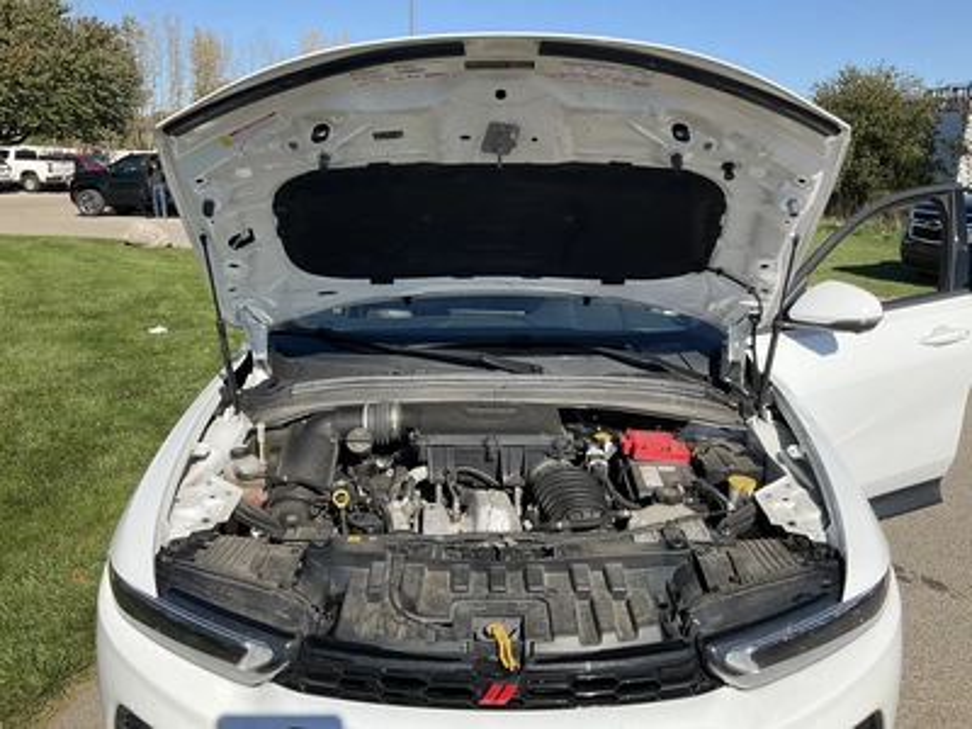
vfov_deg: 48.2
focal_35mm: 29
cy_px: 364
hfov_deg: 61.7
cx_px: 486
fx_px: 814
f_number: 1.8
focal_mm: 3
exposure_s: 1/1451
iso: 25
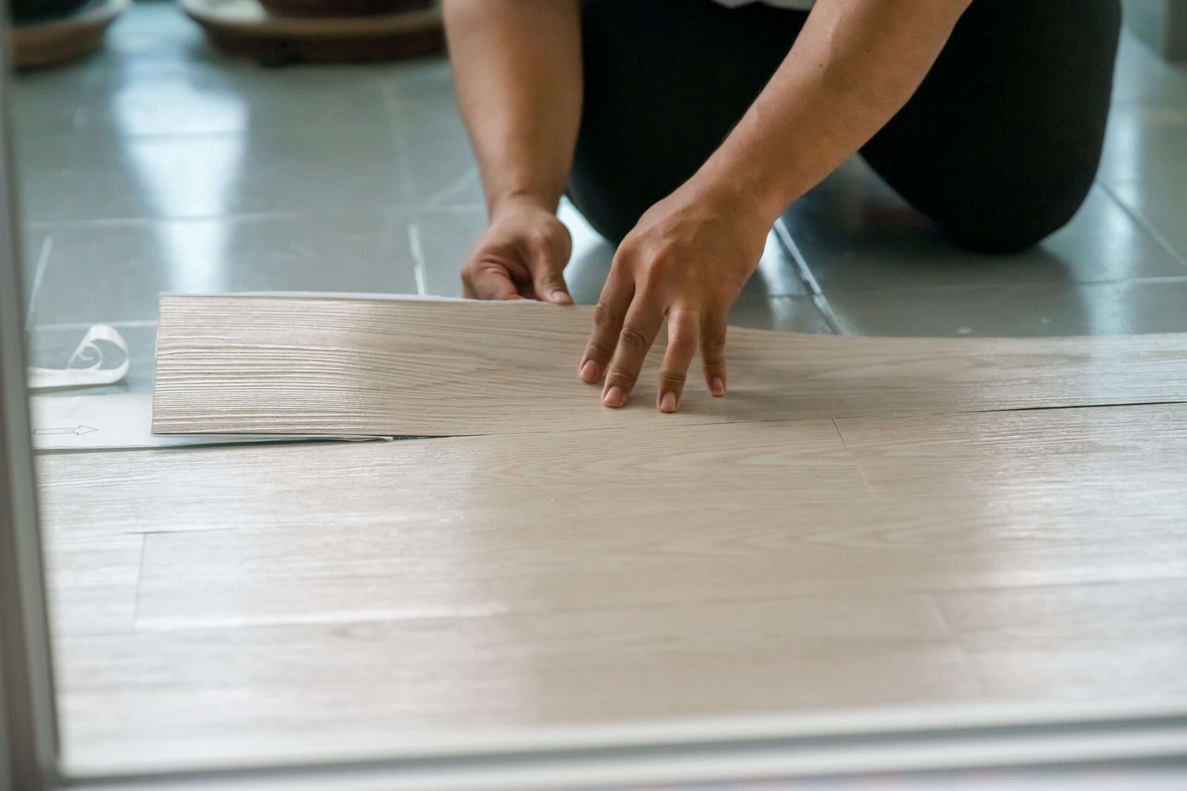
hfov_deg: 23.9
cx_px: 594
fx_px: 2803
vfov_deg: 16.1
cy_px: 396
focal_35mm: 85
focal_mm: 85
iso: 2500
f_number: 2.8
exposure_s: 1/3200
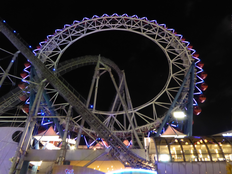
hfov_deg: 69.4
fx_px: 168
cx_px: 116
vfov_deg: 54.9
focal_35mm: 25
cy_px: 87
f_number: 3.3
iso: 1000
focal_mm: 4.3
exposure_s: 1/4
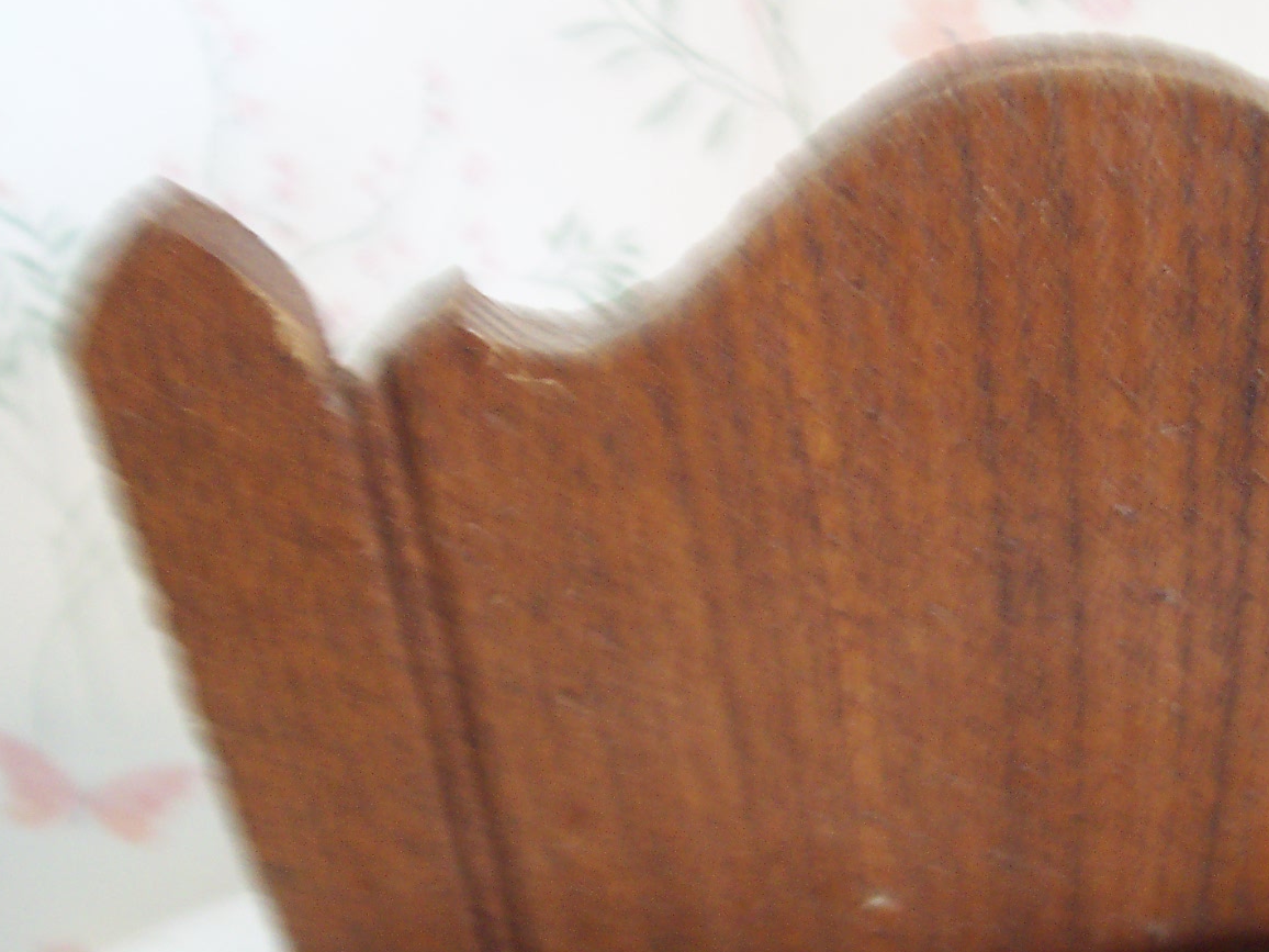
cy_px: 605
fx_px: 1943
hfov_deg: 36.0
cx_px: 768
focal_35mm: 53
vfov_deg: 27.4
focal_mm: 5.6
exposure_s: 1/15
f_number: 2.8
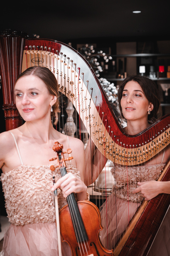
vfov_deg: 35.1
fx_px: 404
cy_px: 128
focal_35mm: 57
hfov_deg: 23.8
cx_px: 85
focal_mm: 57
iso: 1000
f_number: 4
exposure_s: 1/60
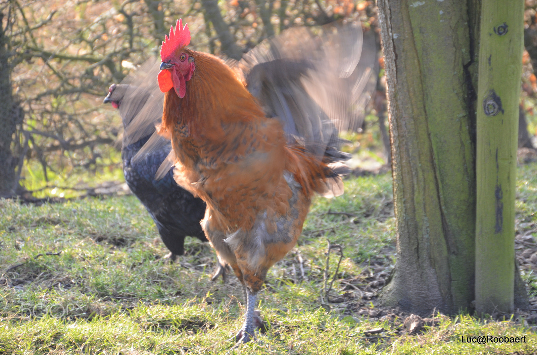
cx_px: 268
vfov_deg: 4.9
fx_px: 4130
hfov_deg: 7.4
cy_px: 178
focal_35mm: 278
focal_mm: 185
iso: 400
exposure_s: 1/125
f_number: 8
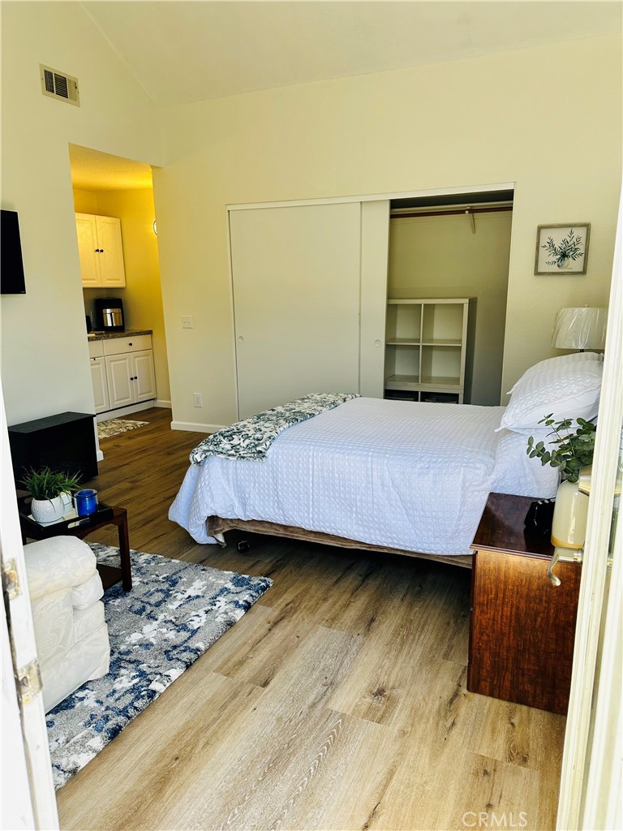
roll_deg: +0.8
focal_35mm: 24
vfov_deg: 71.6
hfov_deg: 56.8
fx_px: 576
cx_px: 312
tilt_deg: -10.9
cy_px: 416
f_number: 1.78
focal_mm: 6.86
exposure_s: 1/143
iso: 64
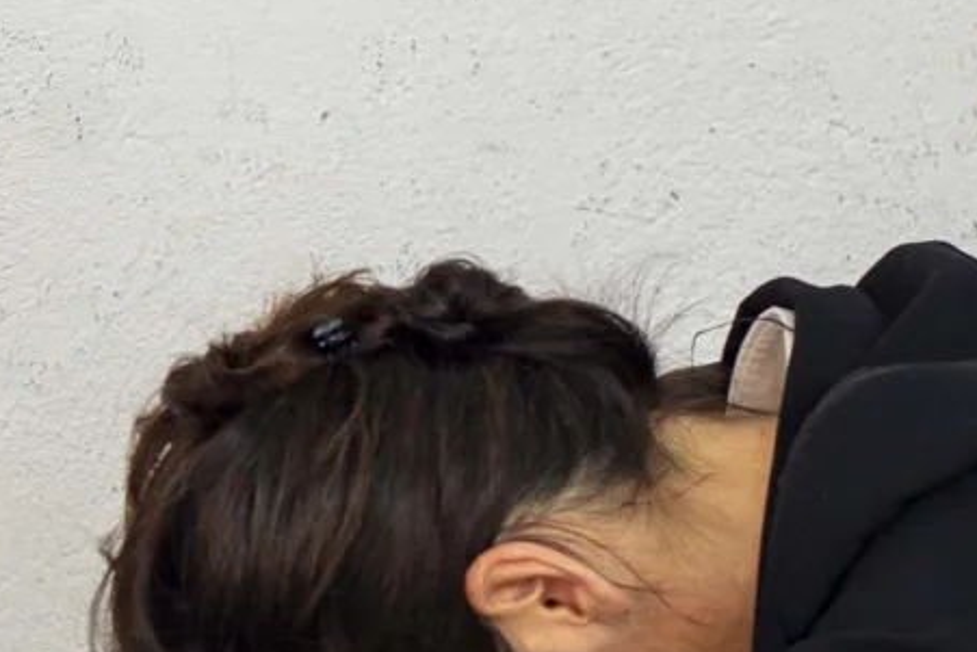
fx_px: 7709
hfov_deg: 7.1
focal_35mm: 284
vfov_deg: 4.8
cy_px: 363
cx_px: -609
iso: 400
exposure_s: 1/50
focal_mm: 50
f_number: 5.6
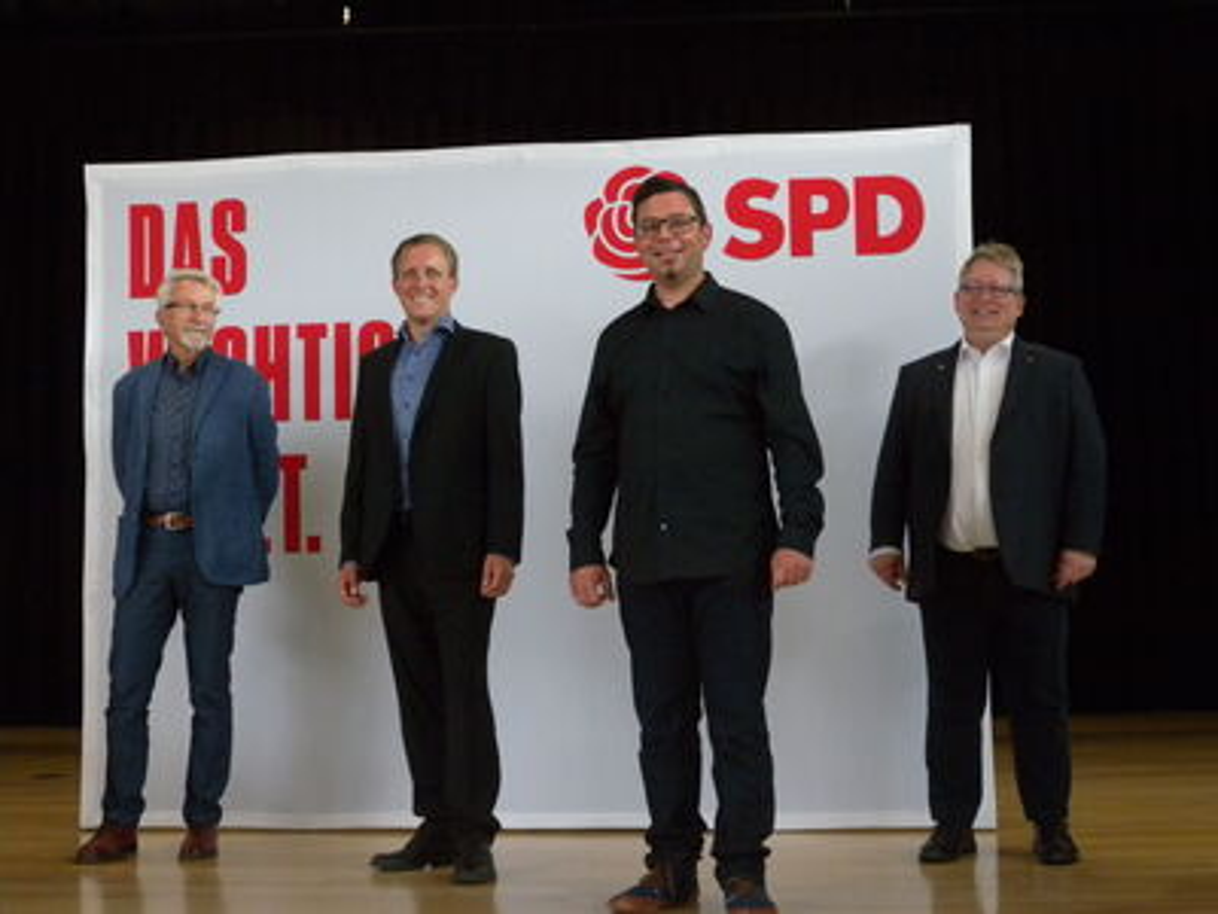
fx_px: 1654
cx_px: 609
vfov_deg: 30.9
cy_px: 457
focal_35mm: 47
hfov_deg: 40.4
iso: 400
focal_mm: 10
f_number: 3.5
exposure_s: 1/66.5
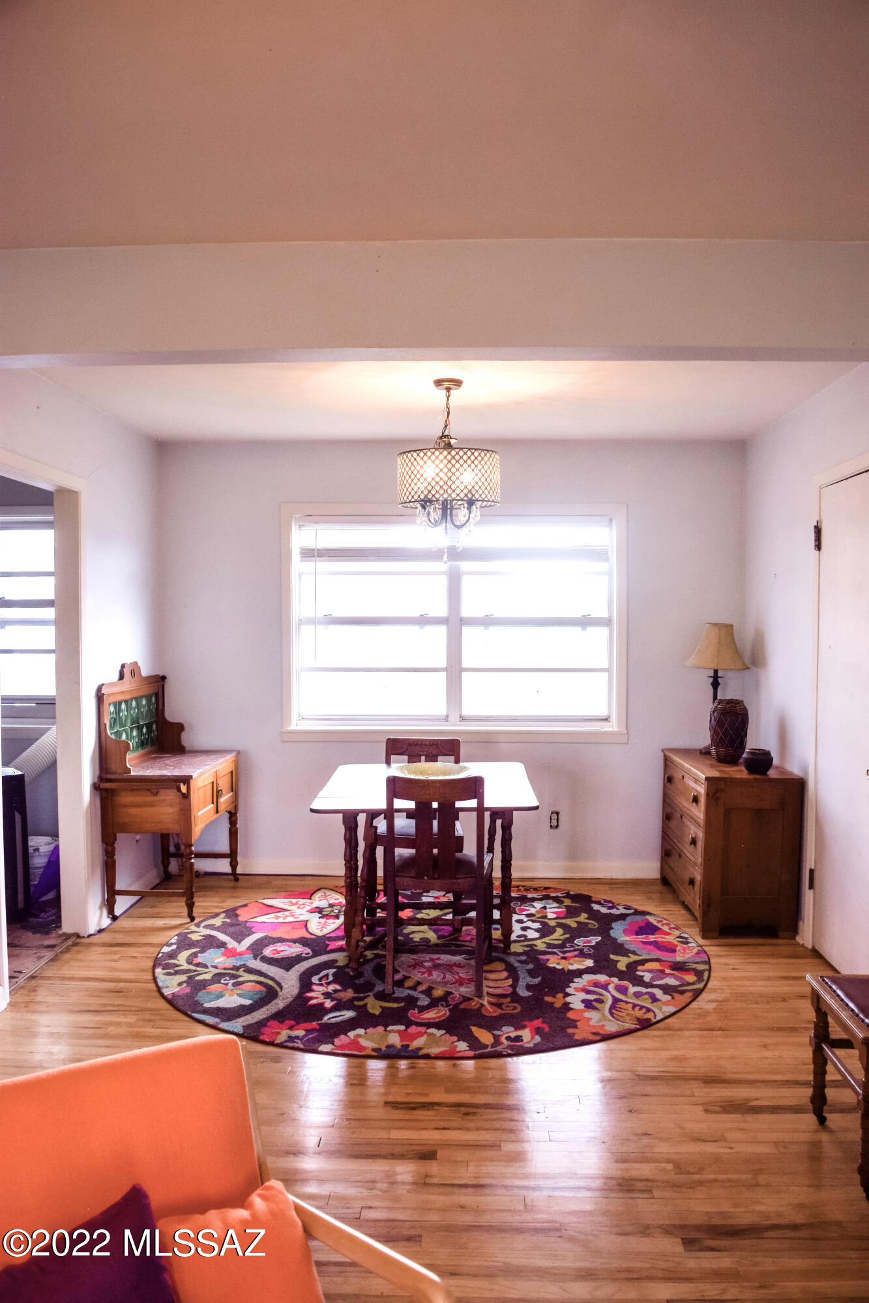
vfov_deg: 67.4
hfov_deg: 47.9
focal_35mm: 27
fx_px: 978
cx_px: 434
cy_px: 652
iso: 400
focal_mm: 18
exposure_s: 1/100
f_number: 5
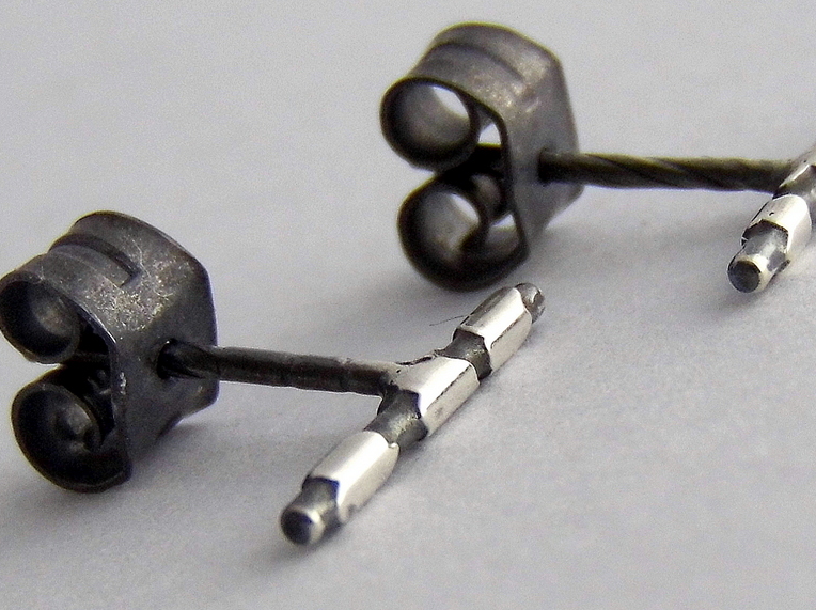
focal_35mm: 67
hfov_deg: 29.0
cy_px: 316
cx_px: 458
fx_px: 1577
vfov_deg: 21.9
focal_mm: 9
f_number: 3.5
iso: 100
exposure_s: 1/50
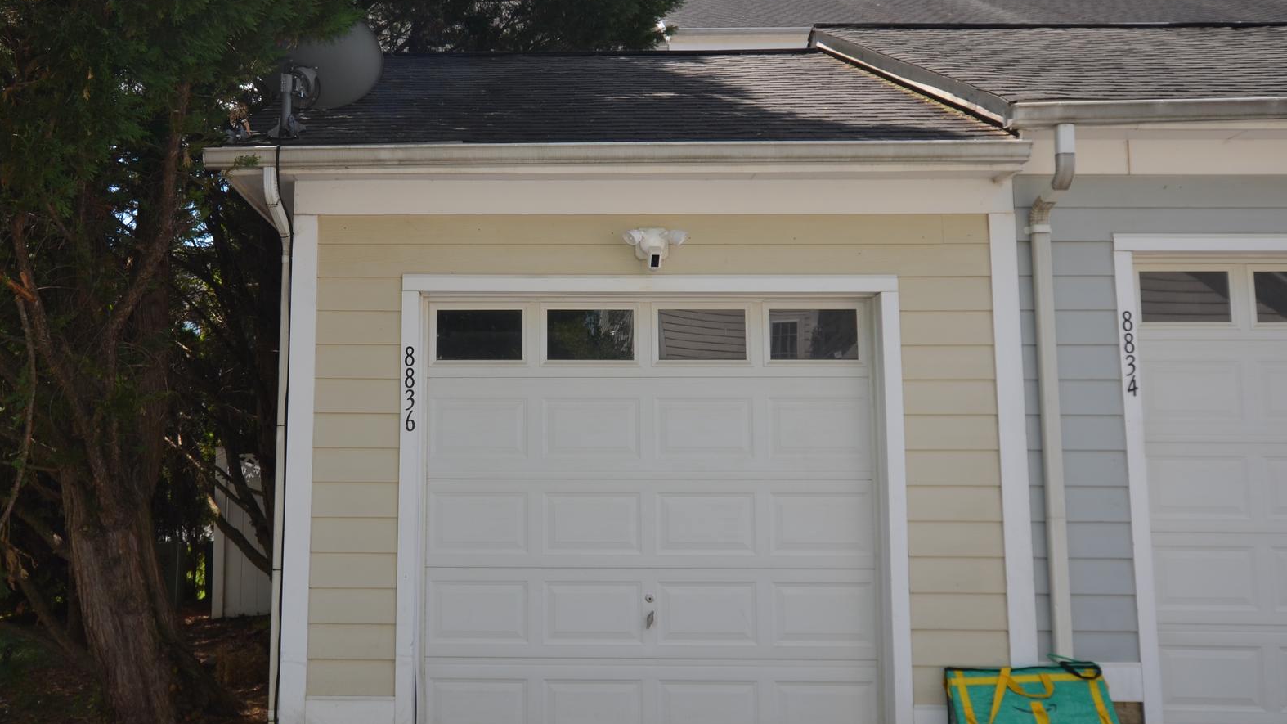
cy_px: 333
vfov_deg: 34.0
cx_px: 496
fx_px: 1183
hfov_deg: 56.5
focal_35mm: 35
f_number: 5.6
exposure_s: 1/250
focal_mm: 17
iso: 100
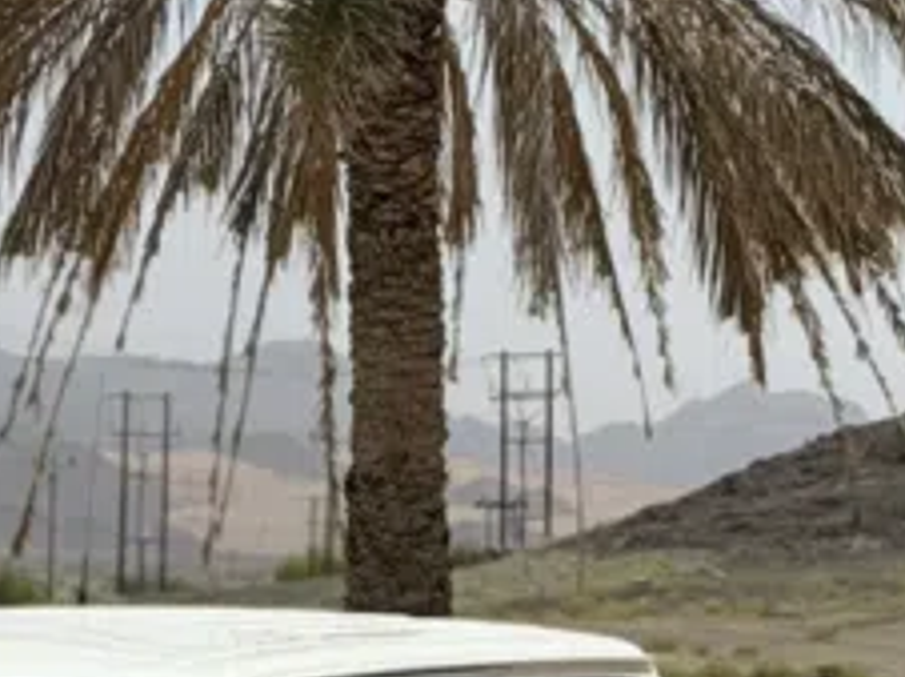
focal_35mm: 136
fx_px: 3552
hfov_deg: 14.3
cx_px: 32
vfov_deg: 10.9
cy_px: 260
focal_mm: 6.76
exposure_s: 1/7874
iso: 64
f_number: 1.78
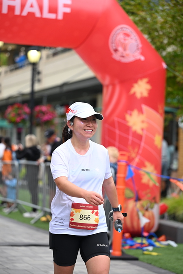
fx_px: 762
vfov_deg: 20.4
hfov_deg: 13.7
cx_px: 92
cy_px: 137
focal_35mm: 100
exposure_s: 1/2000
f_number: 2.8
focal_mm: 100
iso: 640
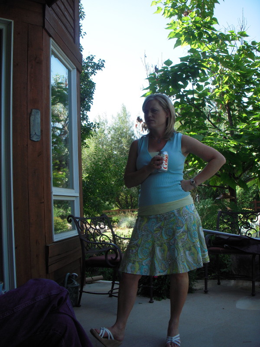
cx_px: 130
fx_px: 381
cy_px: 174
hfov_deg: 37.7
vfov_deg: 49.0
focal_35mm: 38
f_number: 3.3
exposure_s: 1/200
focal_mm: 6.3
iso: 100
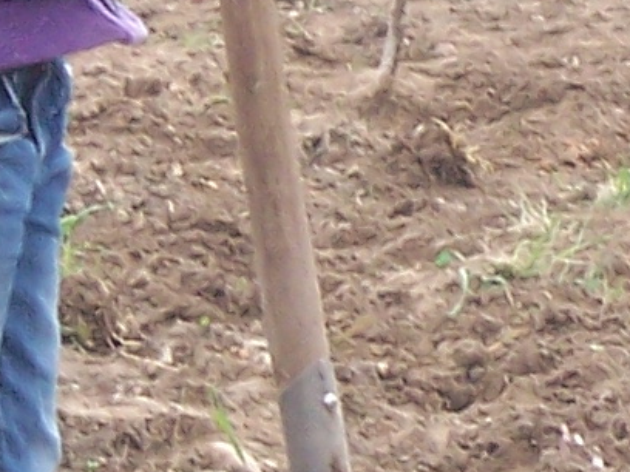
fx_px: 9136
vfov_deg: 3.0
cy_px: 71
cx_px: 465
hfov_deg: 3.9
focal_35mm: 502
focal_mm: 14.8
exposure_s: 1/90
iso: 140
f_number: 5.6
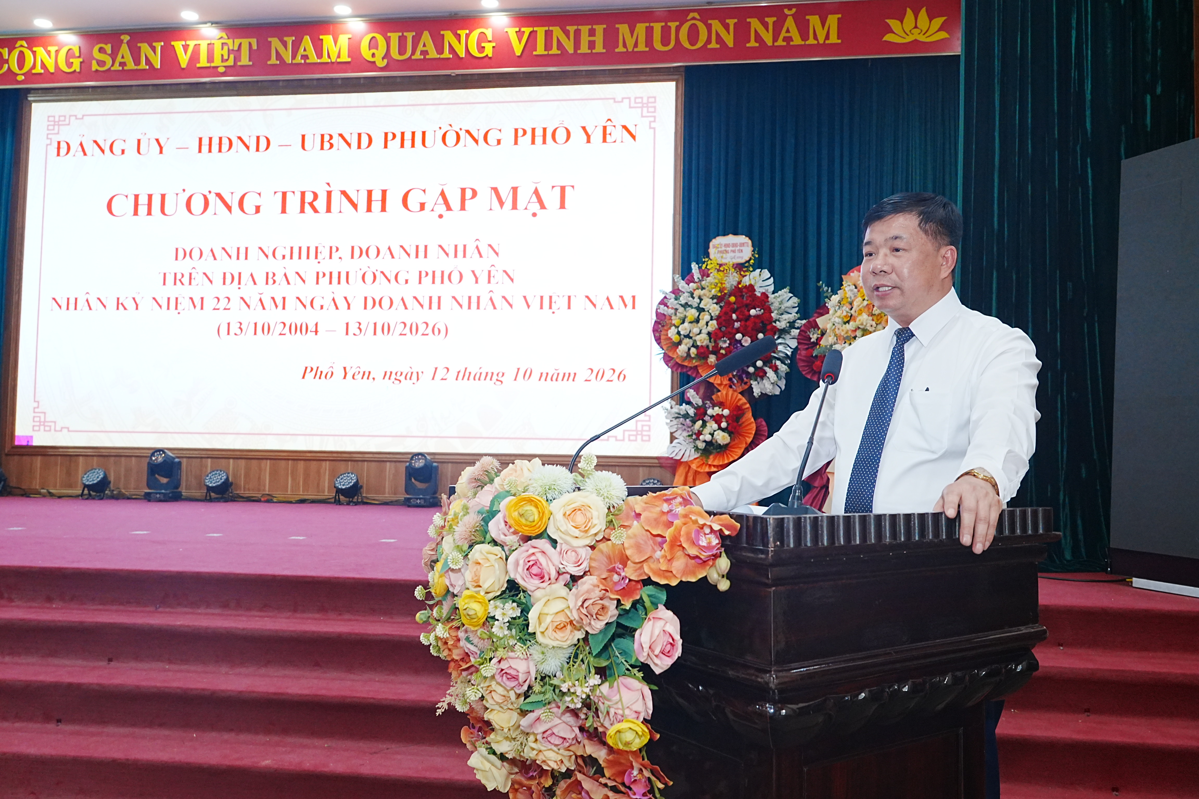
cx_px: 600
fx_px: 966
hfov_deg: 63.7
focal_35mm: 29
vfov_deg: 45.0
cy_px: 400
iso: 3200
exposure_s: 1/80
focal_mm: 29
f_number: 7.1
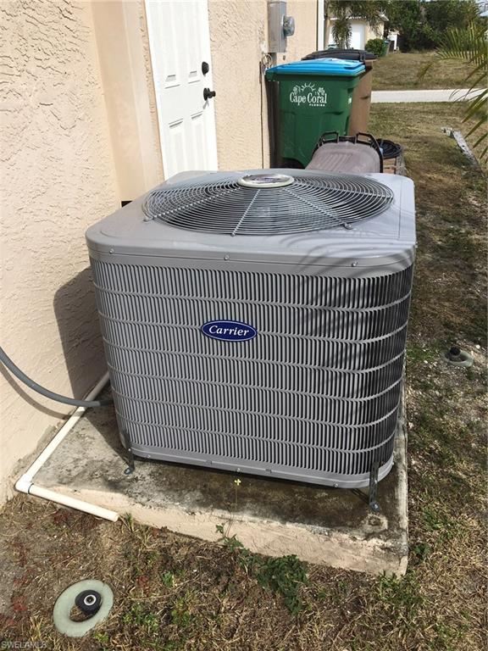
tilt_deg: -26.5
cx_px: 244
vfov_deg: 61.7
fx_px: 545
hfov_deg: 48.2
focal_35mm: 29
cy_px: 326
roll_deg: +4.2
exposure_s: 1/1832
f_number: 2.2
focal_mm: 4.15
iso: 25
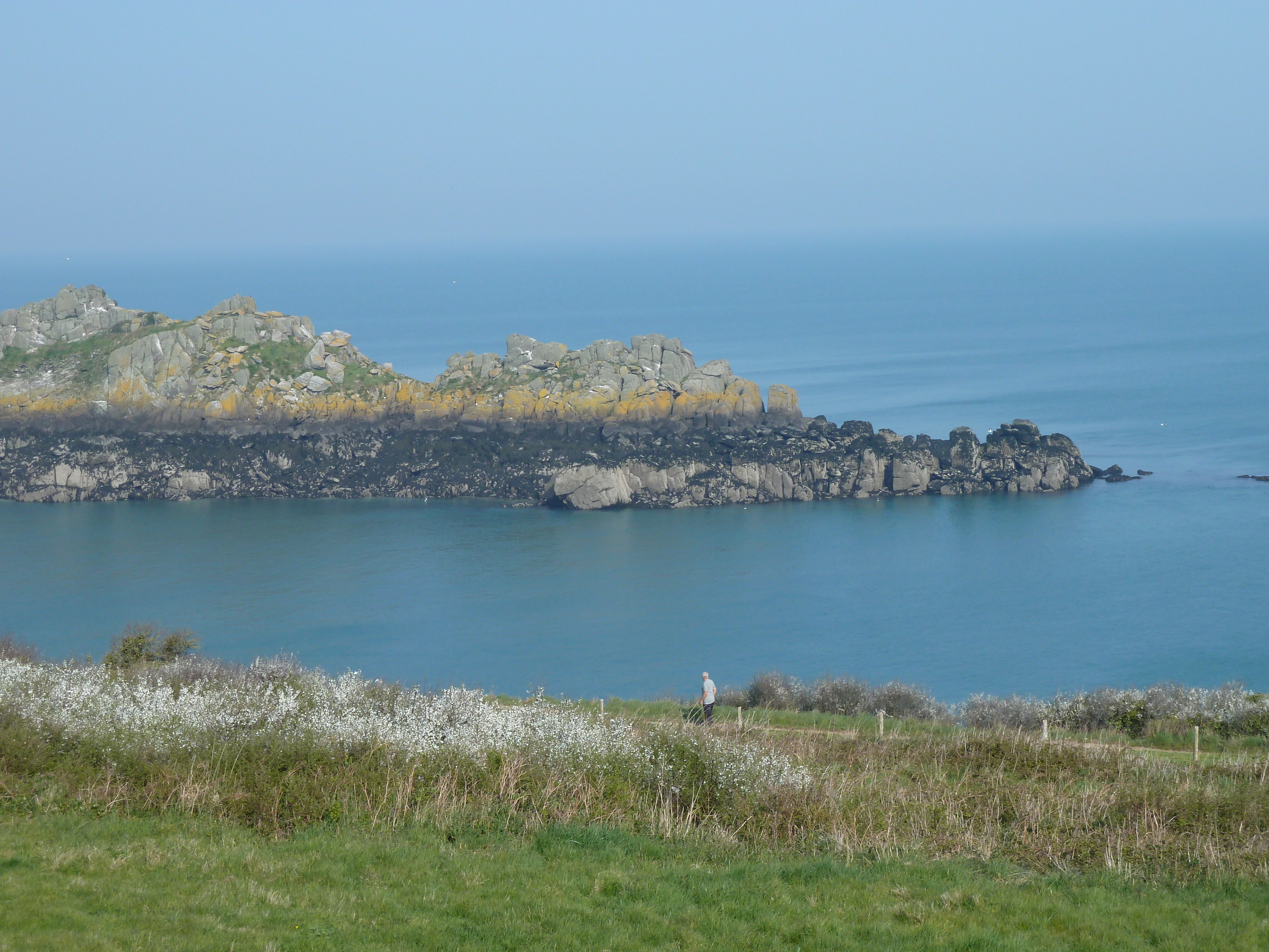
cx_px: 634
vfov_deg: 18.9
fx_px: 2859
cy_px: 476
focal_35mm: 78
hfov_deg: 25.0
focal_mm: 12.8
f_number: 4.5
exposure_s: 1/400
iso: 80
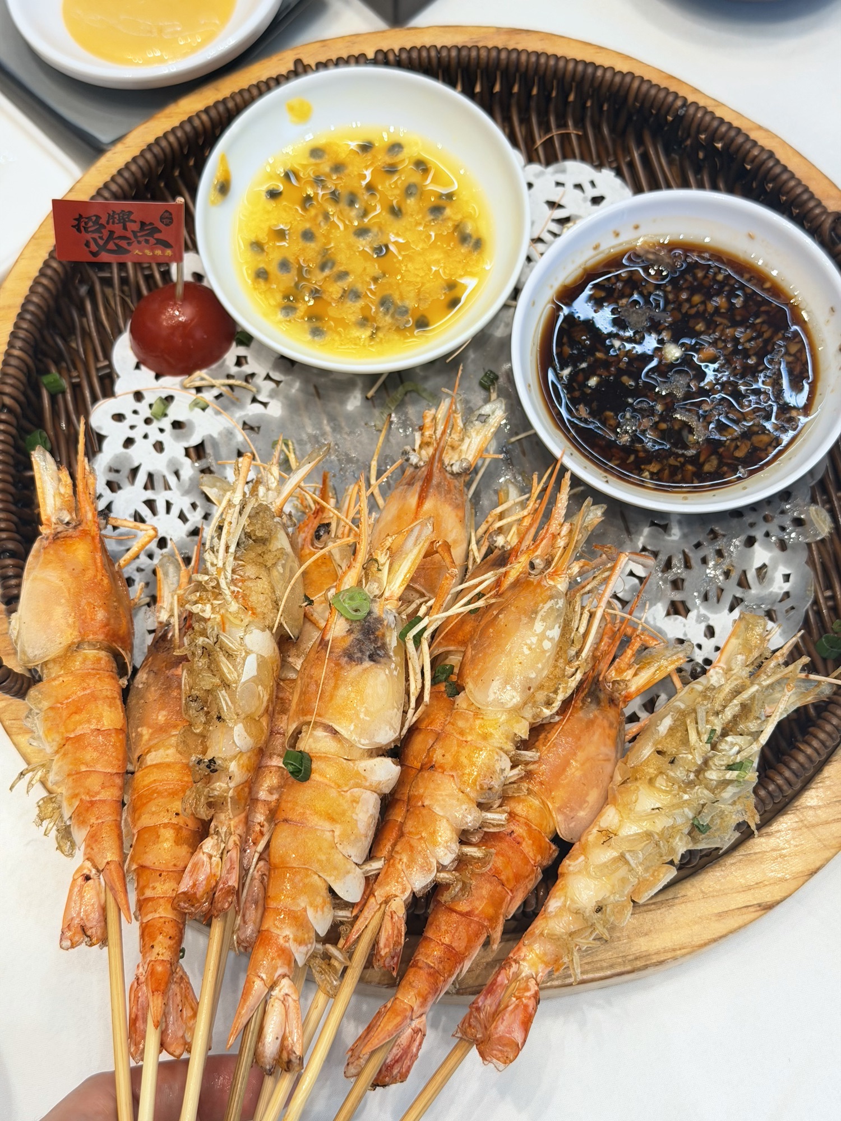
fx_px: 1555
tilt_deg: -71.3
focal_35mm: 48
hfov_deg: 30.3
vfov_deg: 39.7
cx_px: 420
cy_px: 560
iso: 64
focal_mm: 6.76
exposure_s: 1/100
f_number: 1.78
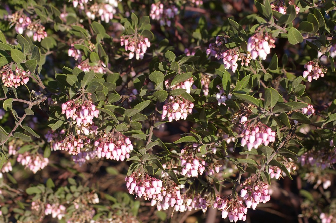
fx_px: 699
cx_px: 168
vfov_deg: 18.2
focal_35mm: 75
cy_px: 112
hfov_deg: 27.0
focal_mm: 50
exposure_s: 1/250
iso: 200
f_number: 5.6
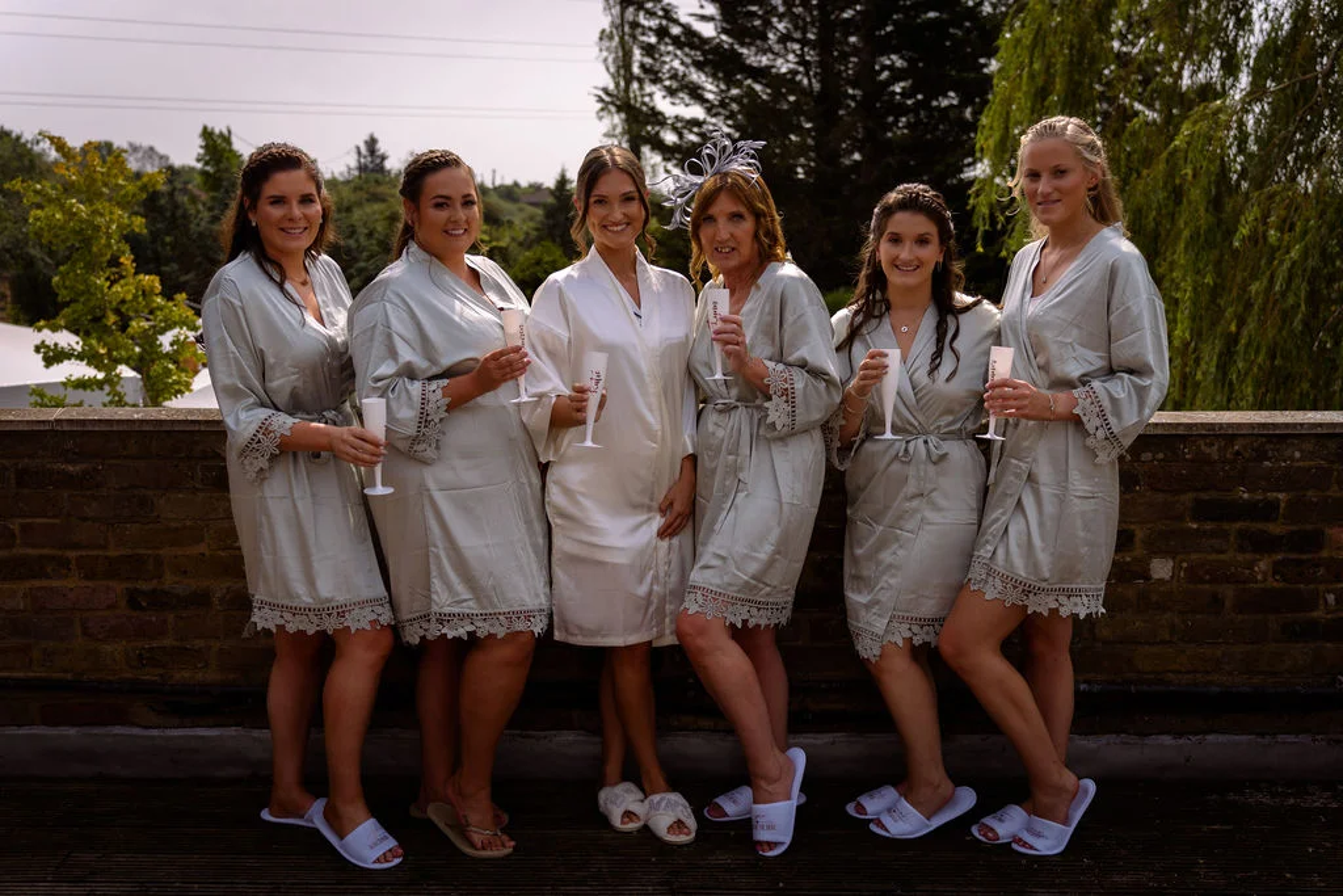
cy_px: 495
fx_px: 1342
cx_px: 665
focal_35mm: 36
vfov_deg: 36.9
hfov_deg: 53.2
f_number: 2.8
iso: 100
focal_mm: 32
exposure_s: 1/1250
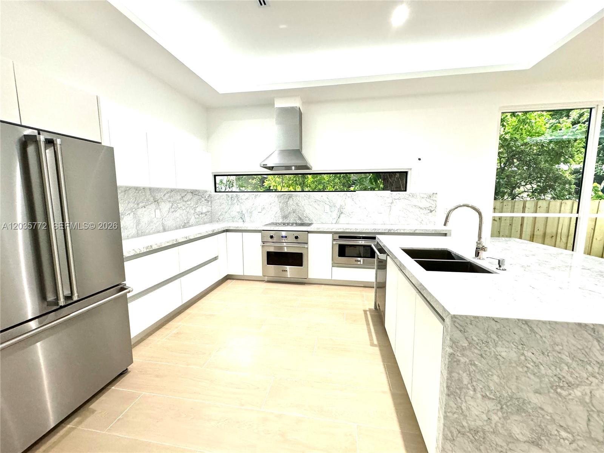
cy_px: 226
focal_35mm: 14
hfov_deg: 102.1
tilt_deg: -7.2
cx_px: 302
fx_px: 244
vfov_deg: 85.7
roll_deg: +0.1
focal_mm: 2.22
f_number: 2.2
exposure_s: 1/99
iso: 320
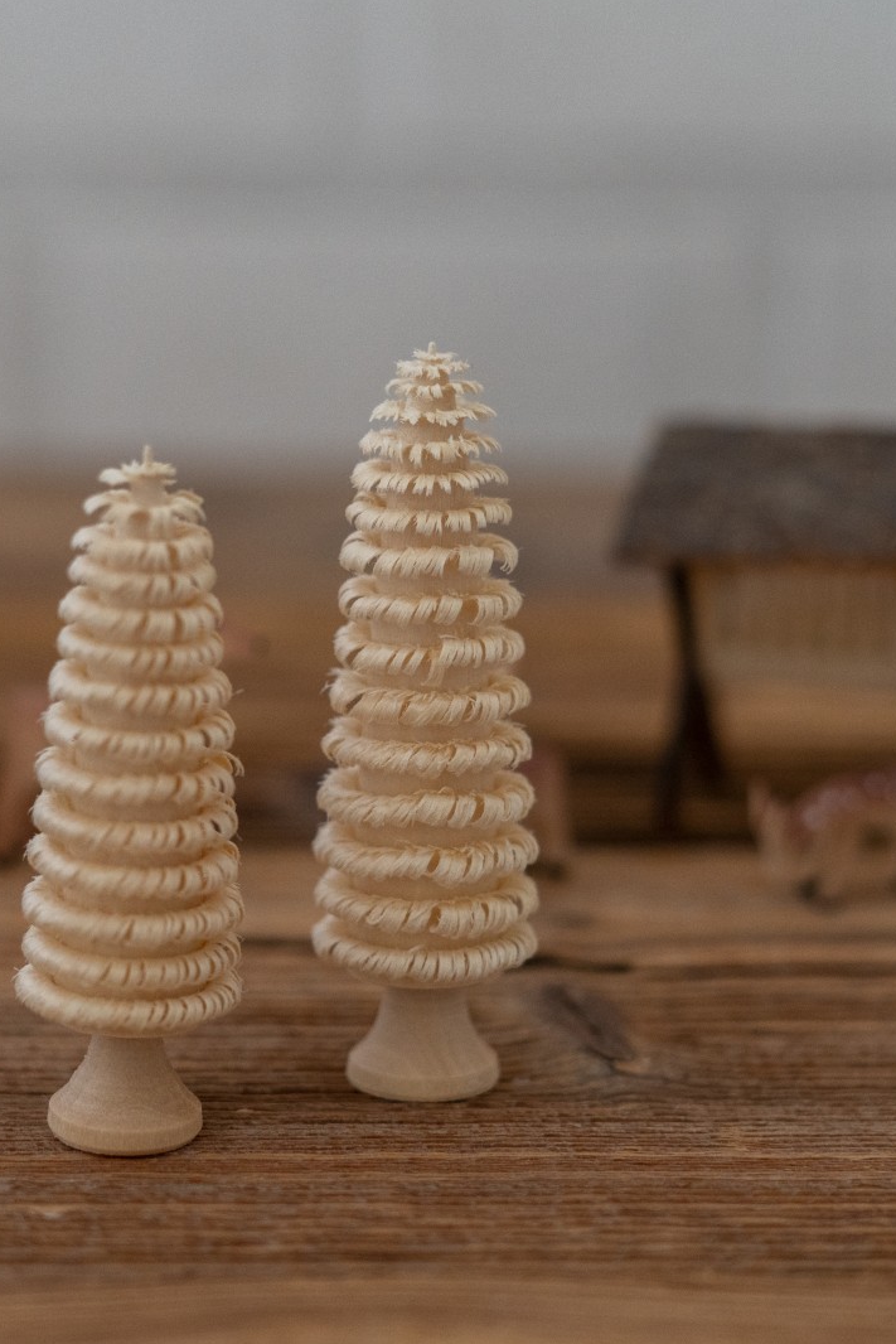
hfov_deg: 17.9
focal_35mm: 76
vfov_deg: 26.6
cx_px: 320
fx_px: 2836
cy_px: 675
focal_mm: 50
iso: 1250
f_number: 3.2
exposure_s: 1/60
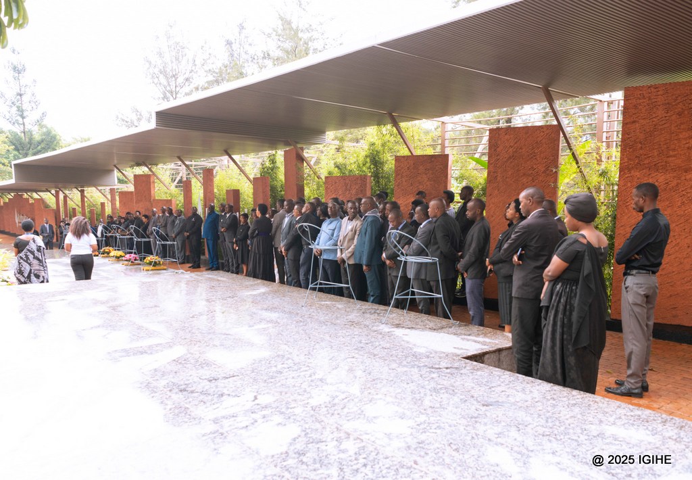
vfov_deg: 47.0
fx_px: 550
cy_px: 275
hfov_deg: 64.2
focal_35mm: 28
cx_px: 317
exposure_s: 1/160
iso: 500
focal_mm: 24
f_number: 4
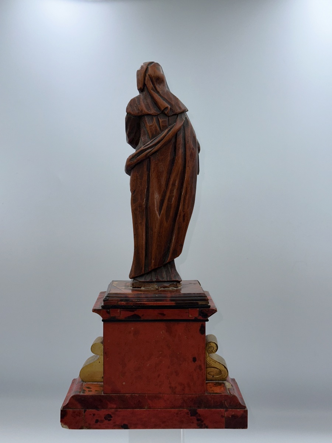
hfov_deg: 30.3
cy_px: 222
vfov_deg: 39.7
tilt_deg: -3.7
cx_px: 166
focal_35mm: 48
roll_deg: -0.7
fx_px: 614
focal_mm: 6.86
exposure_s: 1/797
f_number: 1.78
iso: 40
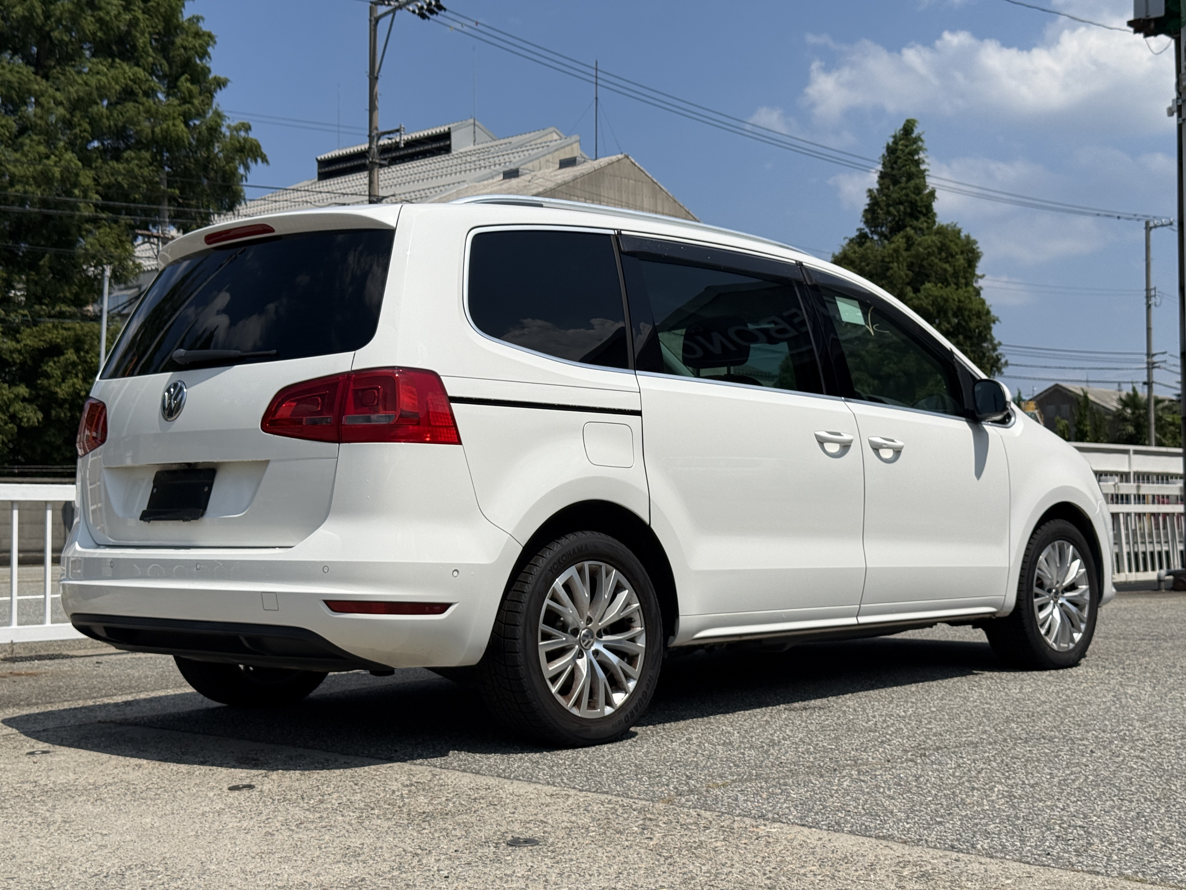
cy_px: 445
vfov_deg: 30.3
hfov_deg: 39.7
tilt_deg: +2.9
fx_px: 1645
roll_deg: +0.5
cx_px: 593
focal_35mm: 48
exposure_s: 1/11364
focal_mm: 6.76
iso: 80
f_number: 1.78
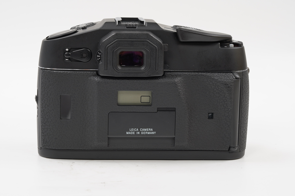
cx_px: 148
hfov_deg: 22.6
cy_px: 98
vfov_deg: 15.2
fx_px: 737
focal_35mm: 90
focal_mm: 90
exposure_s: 1/1.25
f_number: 14
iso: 200
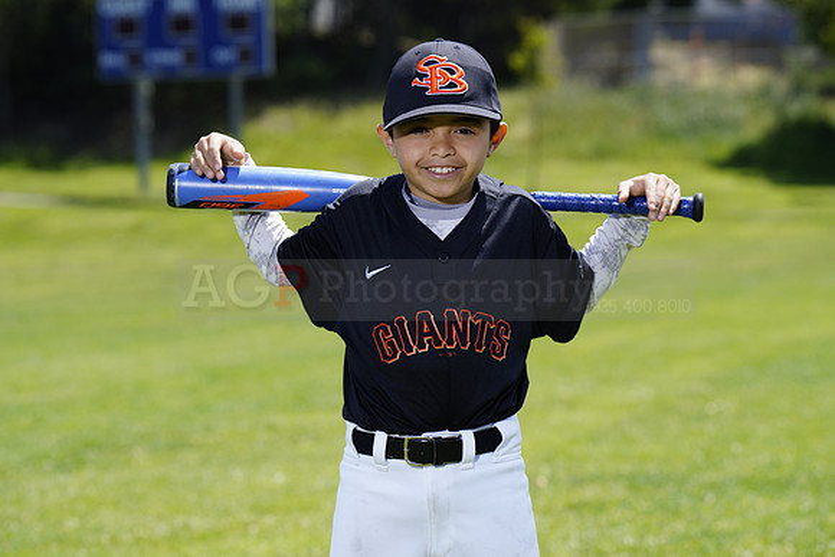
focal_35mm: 151
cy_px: 278
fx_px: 3503
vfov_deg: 9.1
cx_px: 418
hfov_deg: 13.6
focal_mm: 151
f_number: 6.3
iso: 100
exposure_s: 1/250
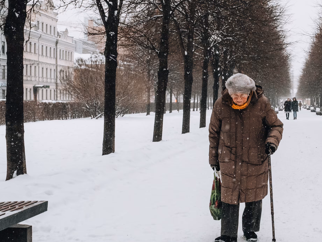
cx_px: 245
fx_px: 409
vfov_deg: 32.9
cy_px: 129
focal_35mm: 44
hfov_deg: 41.5
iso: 1600
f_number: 11
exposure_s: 1/500
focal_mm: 28
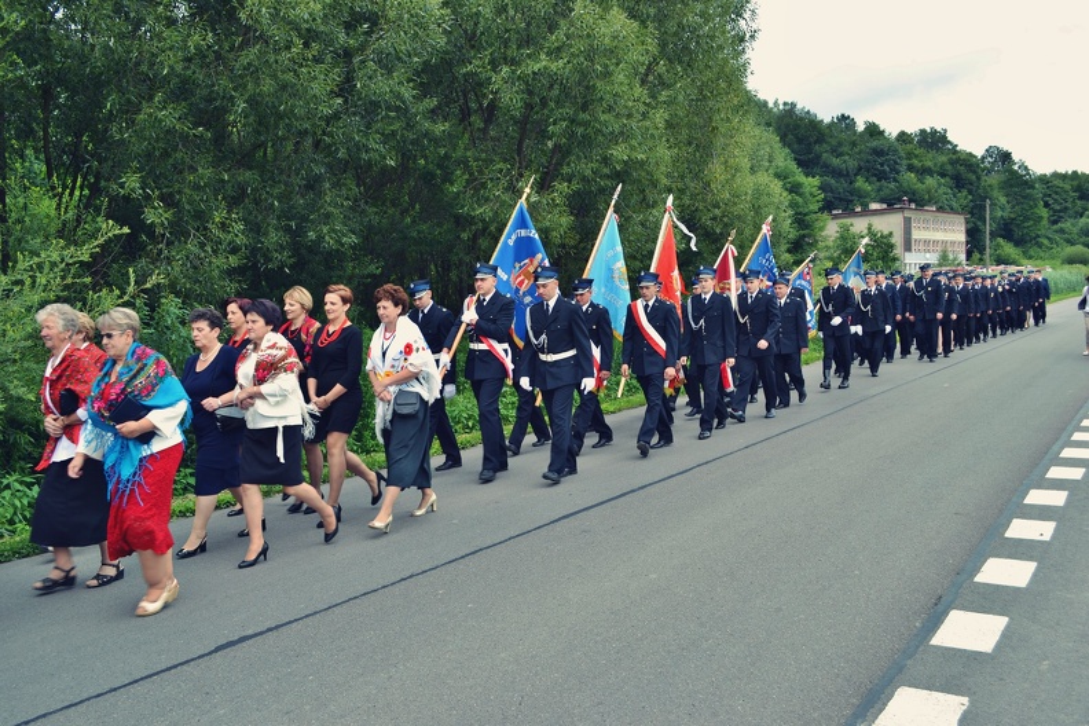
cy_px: 363
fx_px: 907
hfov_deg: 61.9
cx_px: 544
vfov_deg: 43.6
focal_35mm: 30
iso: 100
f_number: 5.6
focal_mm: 20
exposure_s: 1/125
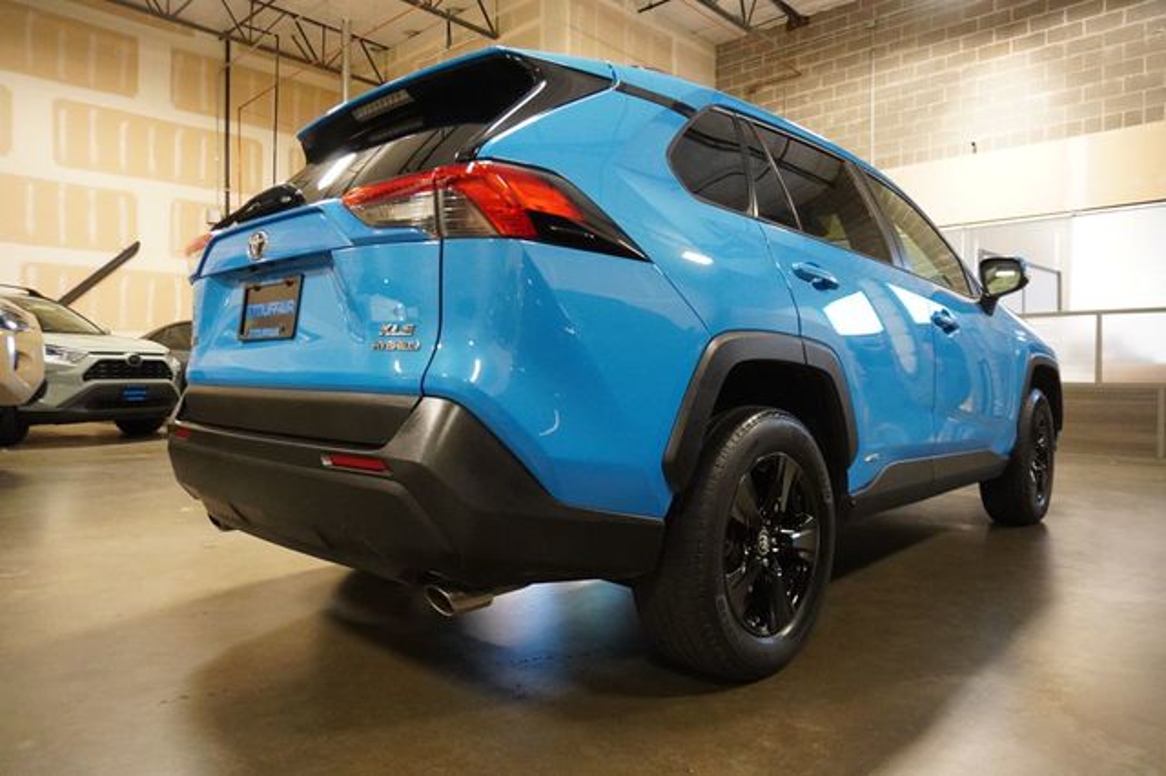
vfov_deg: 53.1
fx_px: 777
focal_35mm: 24
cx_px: 583
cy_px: 388
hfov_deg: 73.8
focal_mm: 16
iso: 5000
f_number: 3.5
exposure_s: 1/160
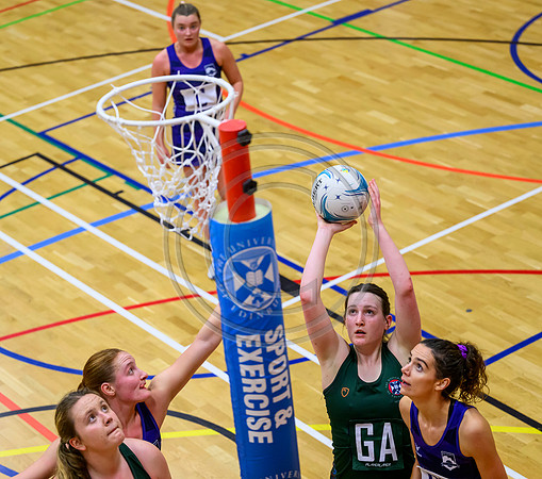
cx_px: 252
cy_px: 240
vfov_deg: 15.4
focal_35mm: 106
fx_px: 1776
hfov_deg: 17.4
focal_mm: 89
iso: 4000
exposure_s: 1/1000
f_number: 2.8
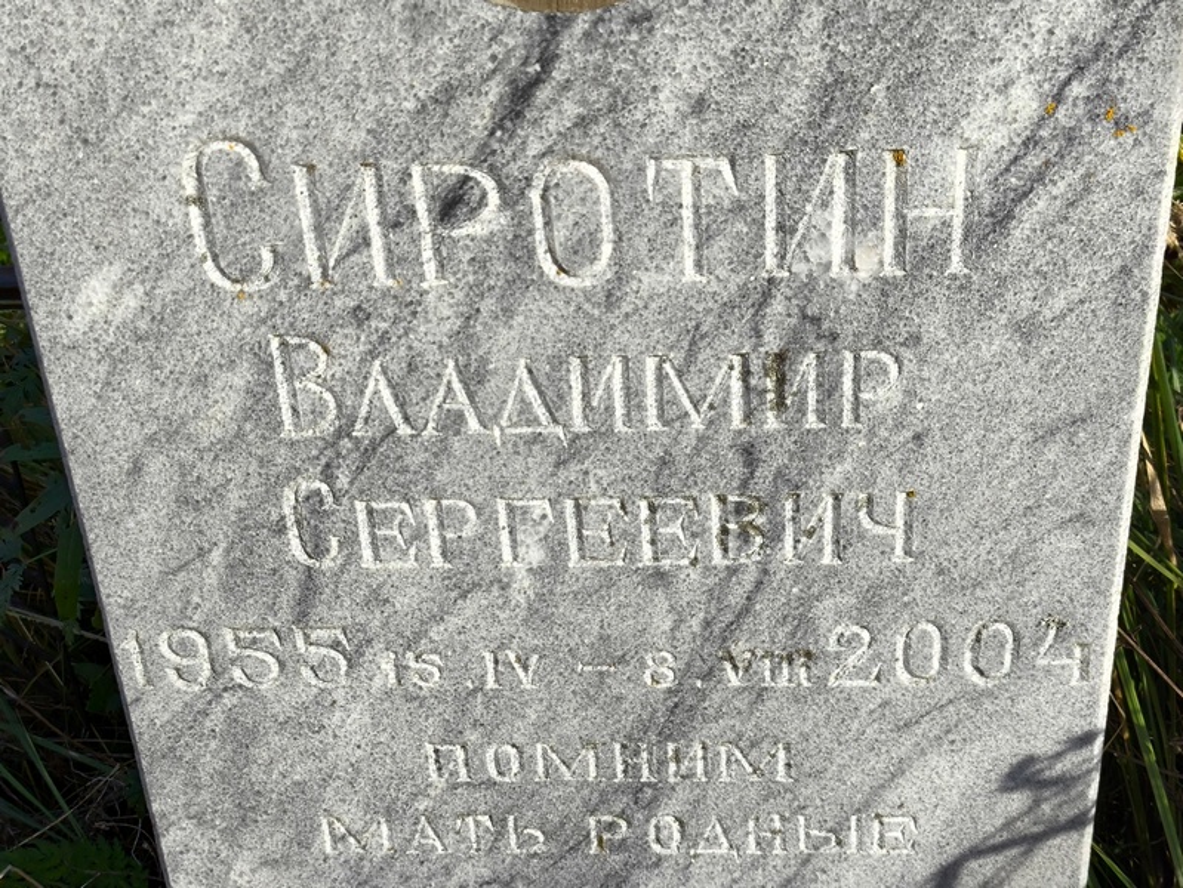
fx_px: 1710
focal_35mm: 50
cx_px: 592
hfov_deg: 38.2
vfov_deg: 29.1
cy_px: 444
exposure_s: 1/721
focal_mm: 4.71
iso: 50
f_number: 1.7
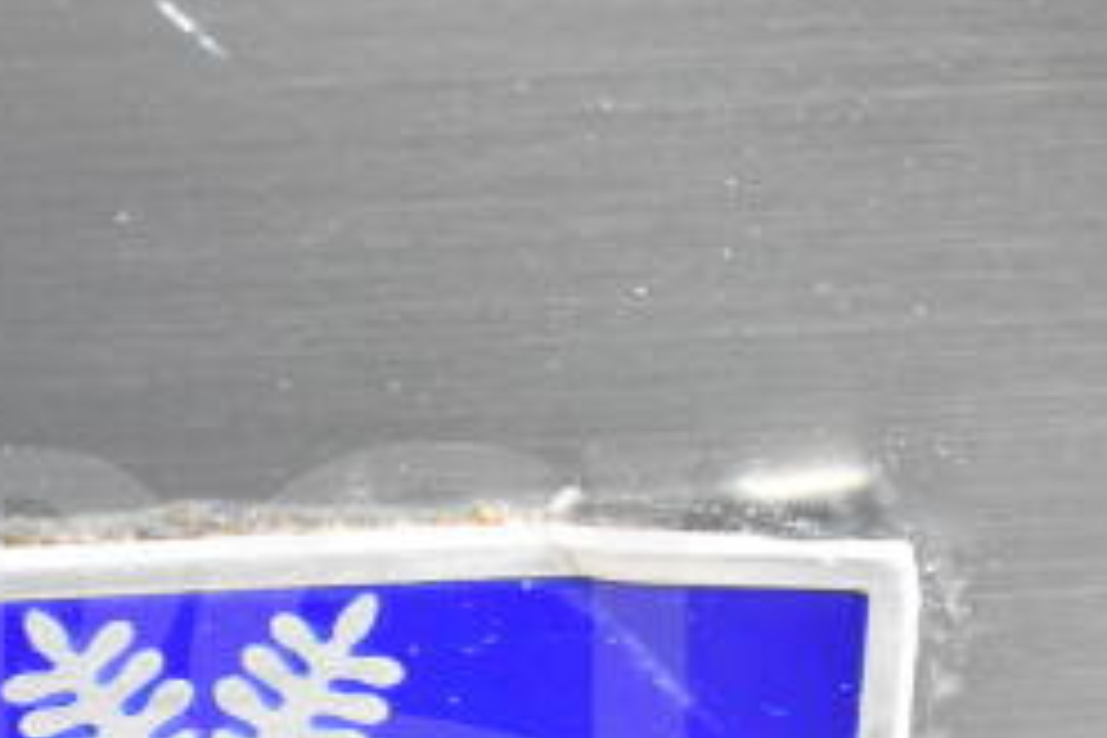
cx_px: 297
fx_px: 4581
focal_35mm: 149
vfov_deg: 9.1
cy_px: 803
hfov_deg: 13.7
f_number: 4.8
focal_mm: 40
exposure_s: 1/60
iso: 11400
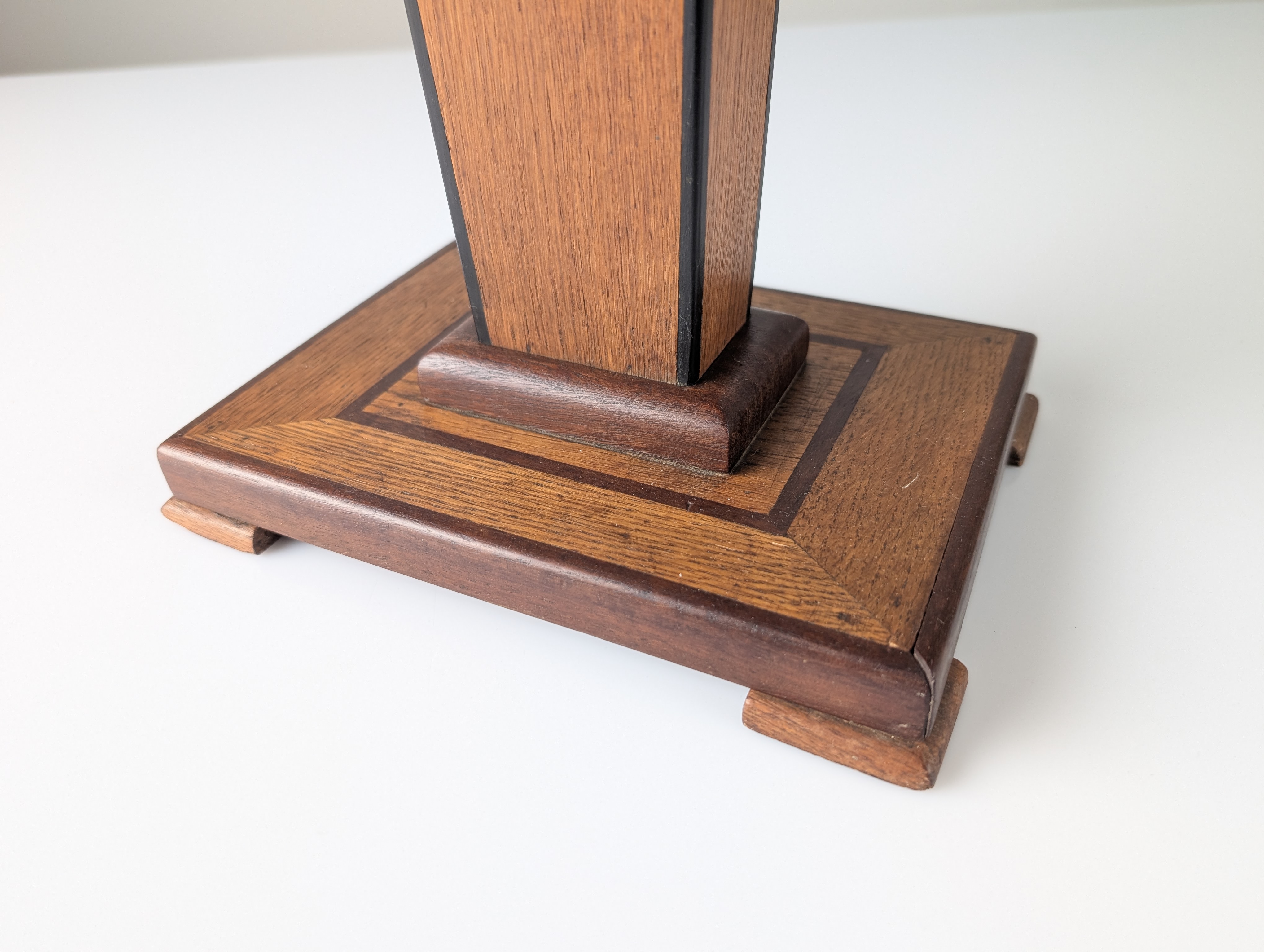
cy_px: 476
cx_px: 632
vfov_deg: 56.9
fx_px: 878
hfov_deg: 71.5
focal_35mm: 24
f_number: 1.68
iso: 310
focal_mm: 6.9
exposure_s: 1/90
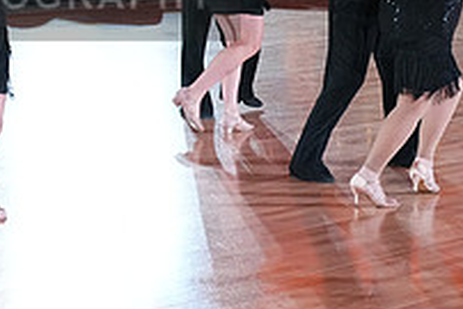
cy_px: -19
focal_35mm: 138
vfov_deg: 9.9
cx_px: -9
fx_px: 1776
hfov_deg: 14.6
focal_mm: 48
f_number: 5
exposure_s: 1/400
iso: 5000
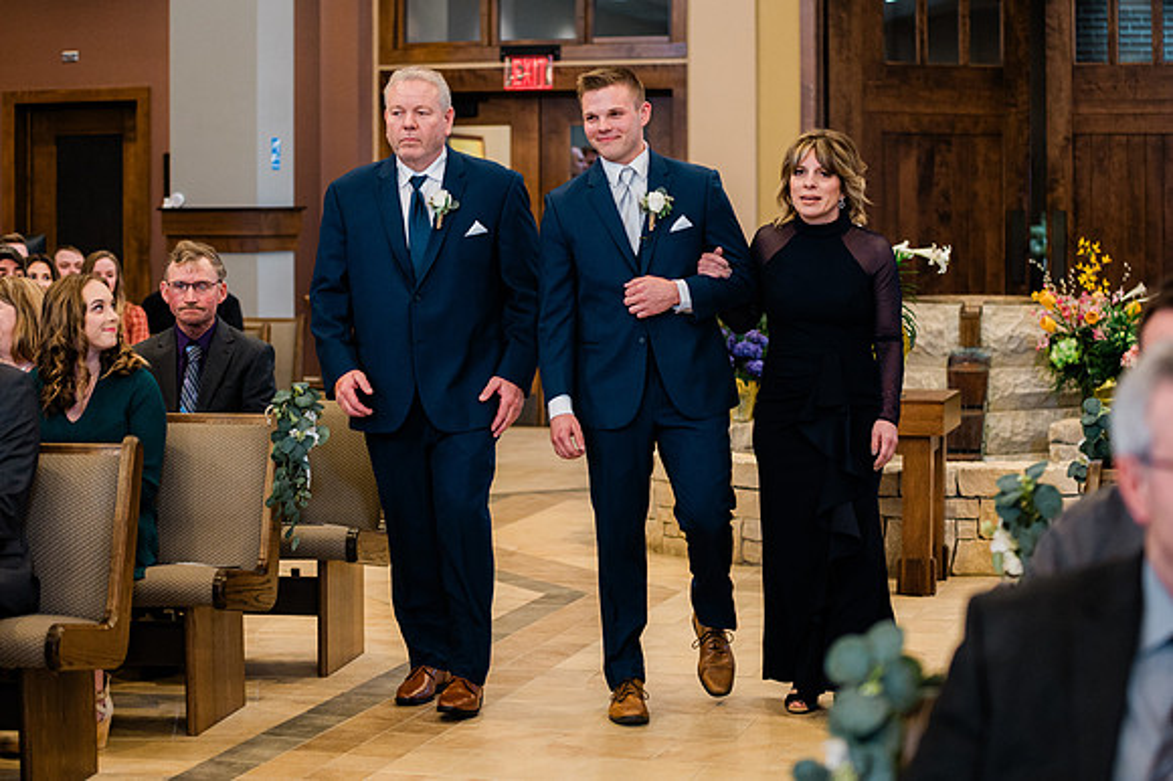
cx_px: 548
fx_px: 2464
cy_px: 406
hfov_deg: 26.8
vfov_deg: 18.0
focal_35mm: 76
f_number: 2.8
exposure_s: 1/250
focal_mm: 70
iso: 1600
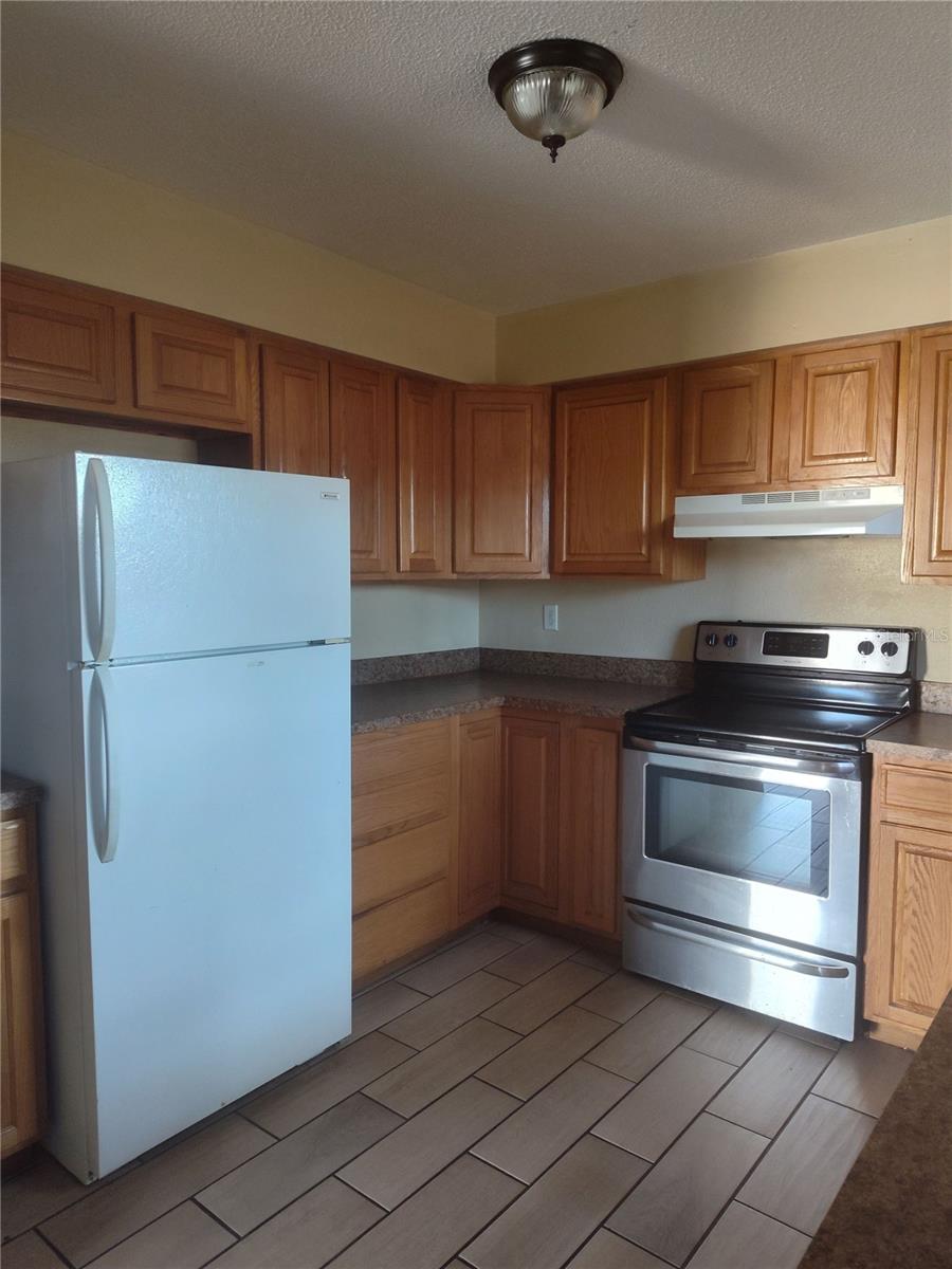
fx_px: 843
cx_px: 476
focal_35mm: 23
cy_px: 634
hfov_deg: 58.9
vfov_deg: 73.9
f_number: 1.8
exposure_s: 1/120
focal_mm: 5.56
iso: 869
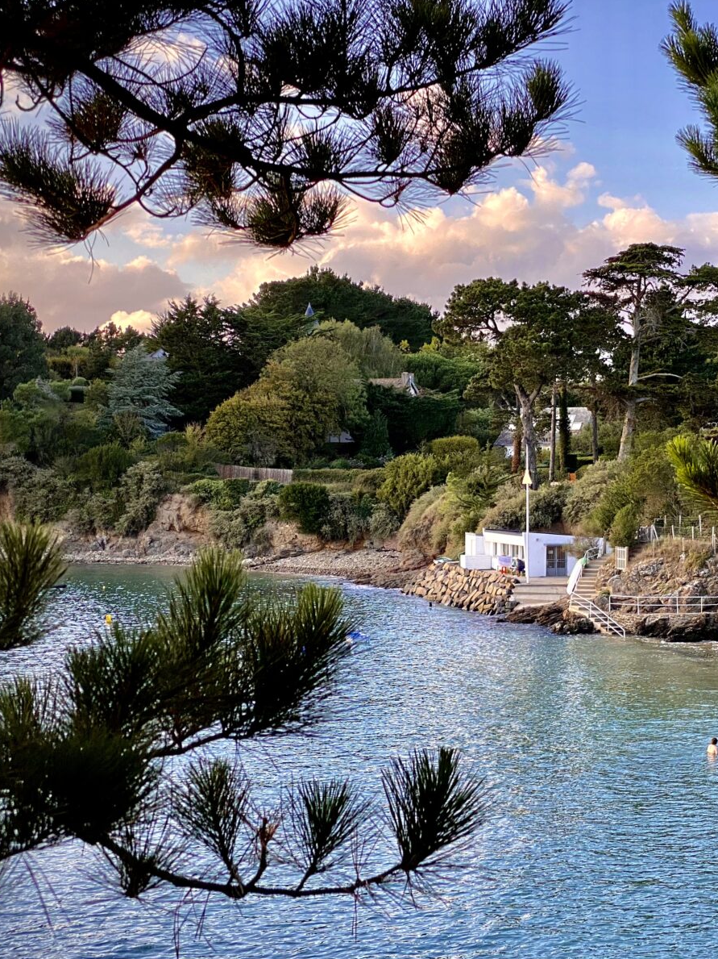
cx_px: 621
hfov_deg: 20.6
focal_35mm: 70
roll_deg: +0.0
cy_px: 482
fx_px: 1937
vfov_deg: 27.8
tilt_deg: +0.0
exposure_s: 1/276
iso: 20
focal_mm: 6
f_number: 2
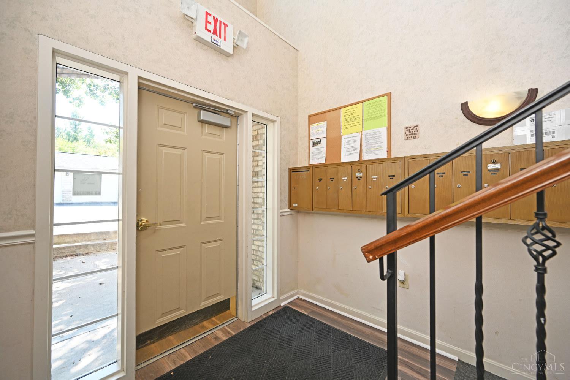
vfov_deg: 81.2
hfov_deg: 104.3
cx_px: 285
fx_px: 222
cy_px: 190
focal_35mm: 14
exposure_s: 1/100
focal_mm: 14
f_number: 5
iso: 200
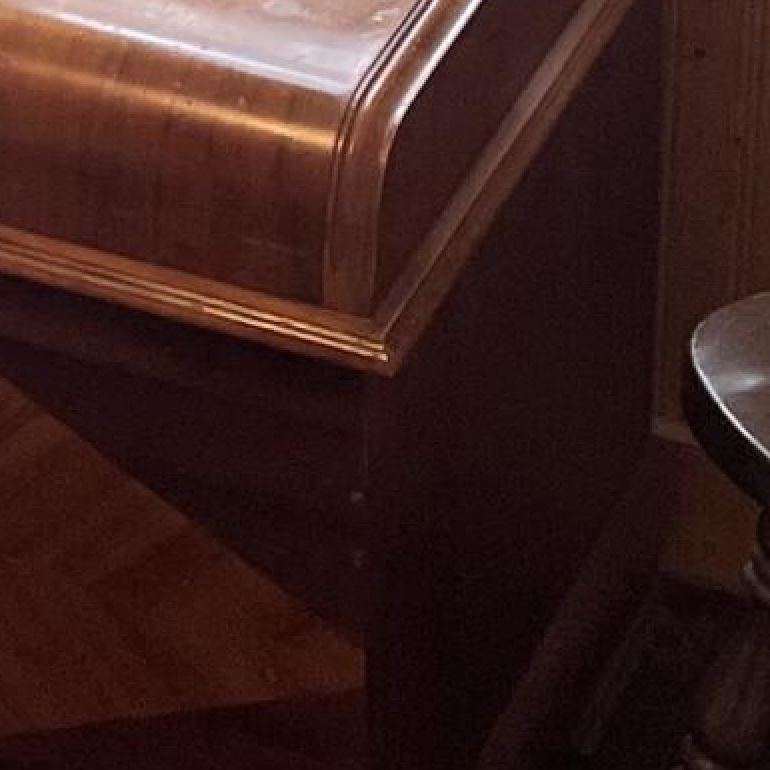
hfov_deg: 9.1
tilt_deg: -18.3
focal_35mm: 179
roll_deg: +2.6
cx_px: -854
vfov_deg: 9.1
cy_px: -812
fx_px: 4505
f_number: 1.6
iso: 125
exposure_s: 1/120
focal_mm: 4.2
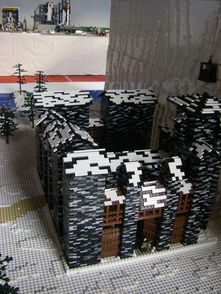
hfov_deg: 37.7
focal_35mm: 38
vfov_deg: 49.0
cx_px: 110
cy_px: 147
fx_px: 323
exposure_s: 1/50
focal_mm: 6.3
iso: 250
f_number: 3.5
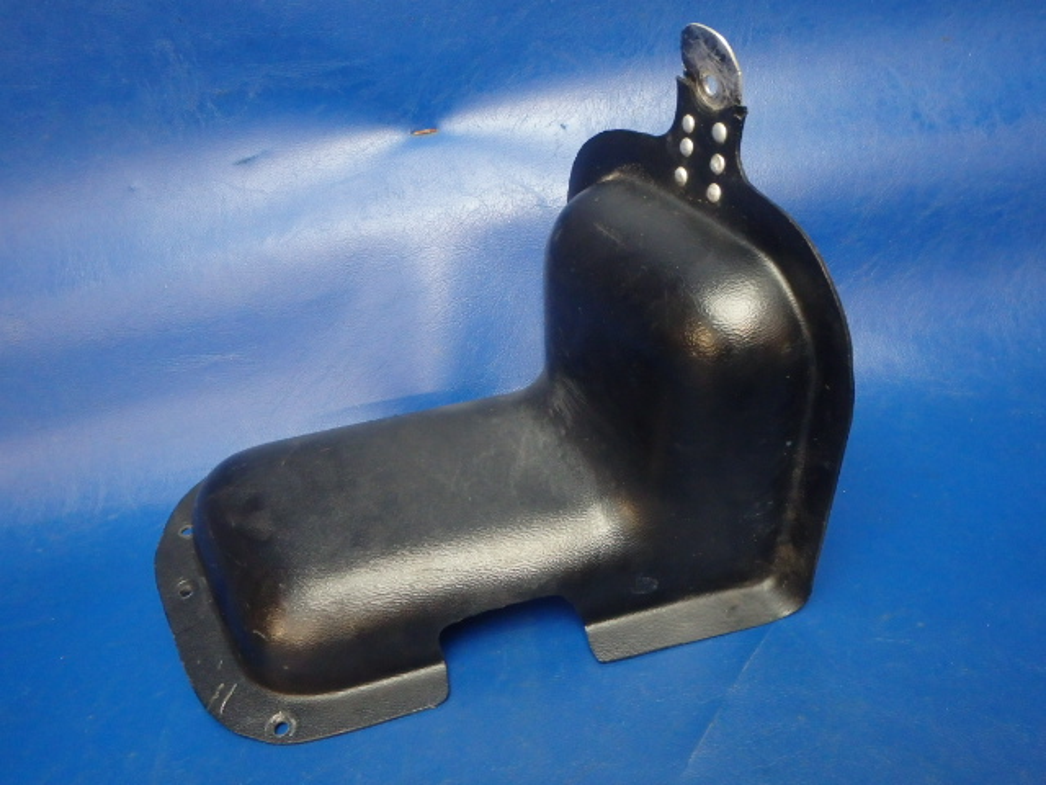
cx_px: 523
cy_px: 392
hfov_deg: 63.4
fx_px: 846
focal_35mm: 28
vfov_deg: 49.7
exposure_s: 1/25
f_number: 3.9
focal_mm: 5
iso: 800
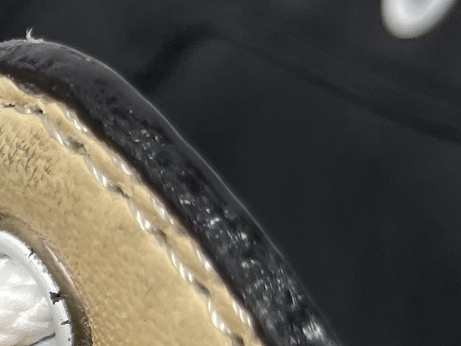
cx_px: -611
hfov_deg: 11.9
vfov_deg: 10.0
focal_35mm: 138
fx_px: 1838
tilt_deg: -55.3
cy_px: 671
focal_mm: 4.2
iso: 64
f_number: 1.6
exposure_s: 1/121
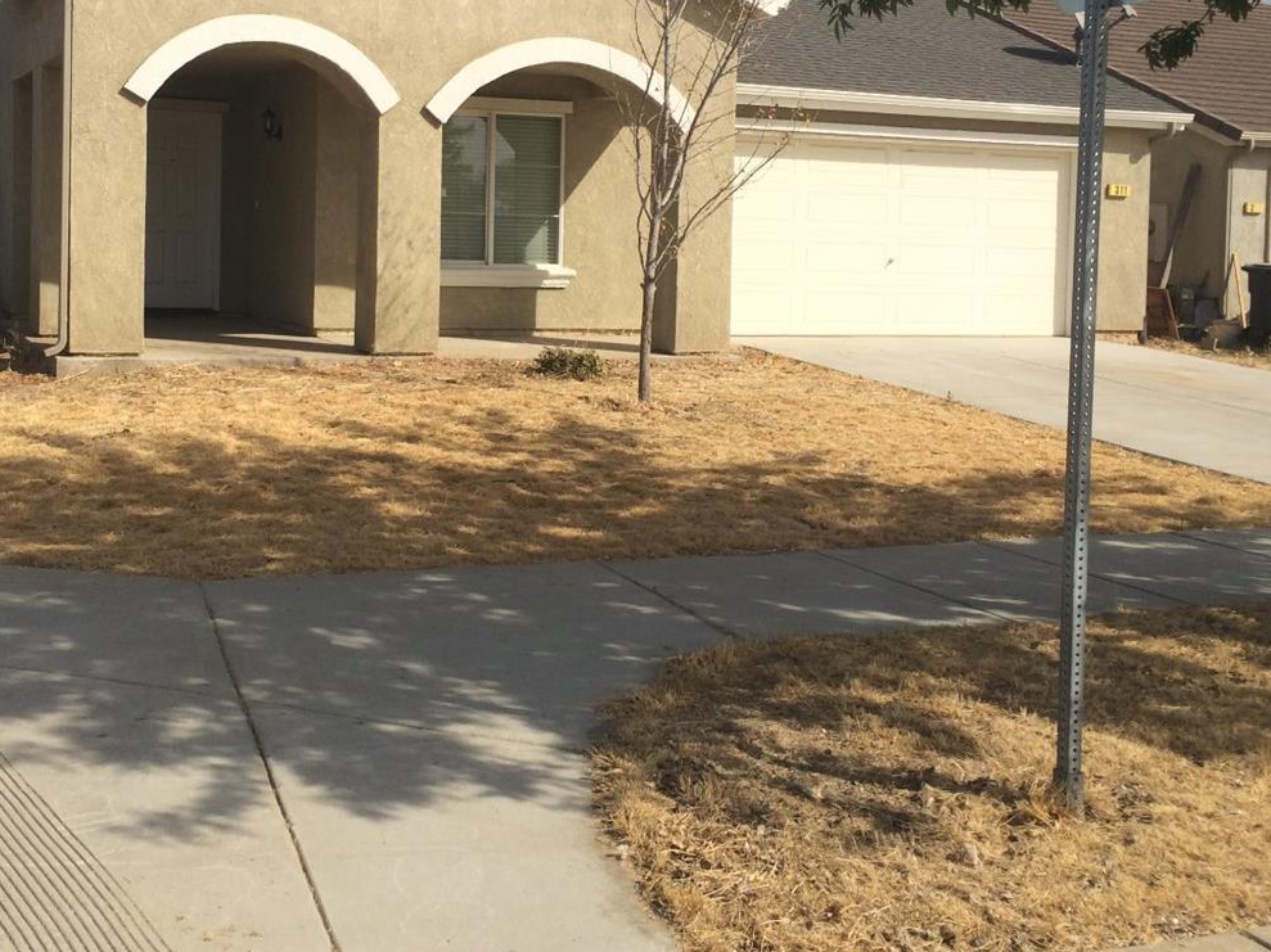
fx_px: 1615
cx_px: 508
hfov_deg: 42.7
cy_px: 289
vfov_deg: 32.5
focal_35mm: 44
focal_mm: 4.15
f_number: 2.2
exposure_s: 1/2740
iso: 32
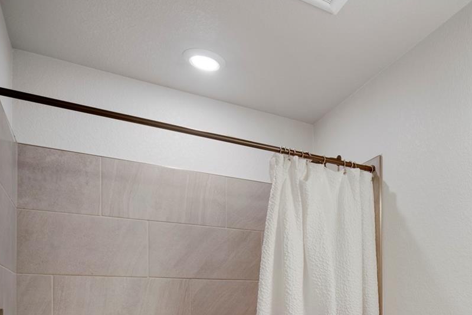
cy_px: 310
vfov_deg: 37.1
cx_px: 397
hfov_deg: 53.5
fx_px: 420
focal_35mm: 32
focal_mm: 16
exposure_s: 1/40
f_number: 8
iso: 400
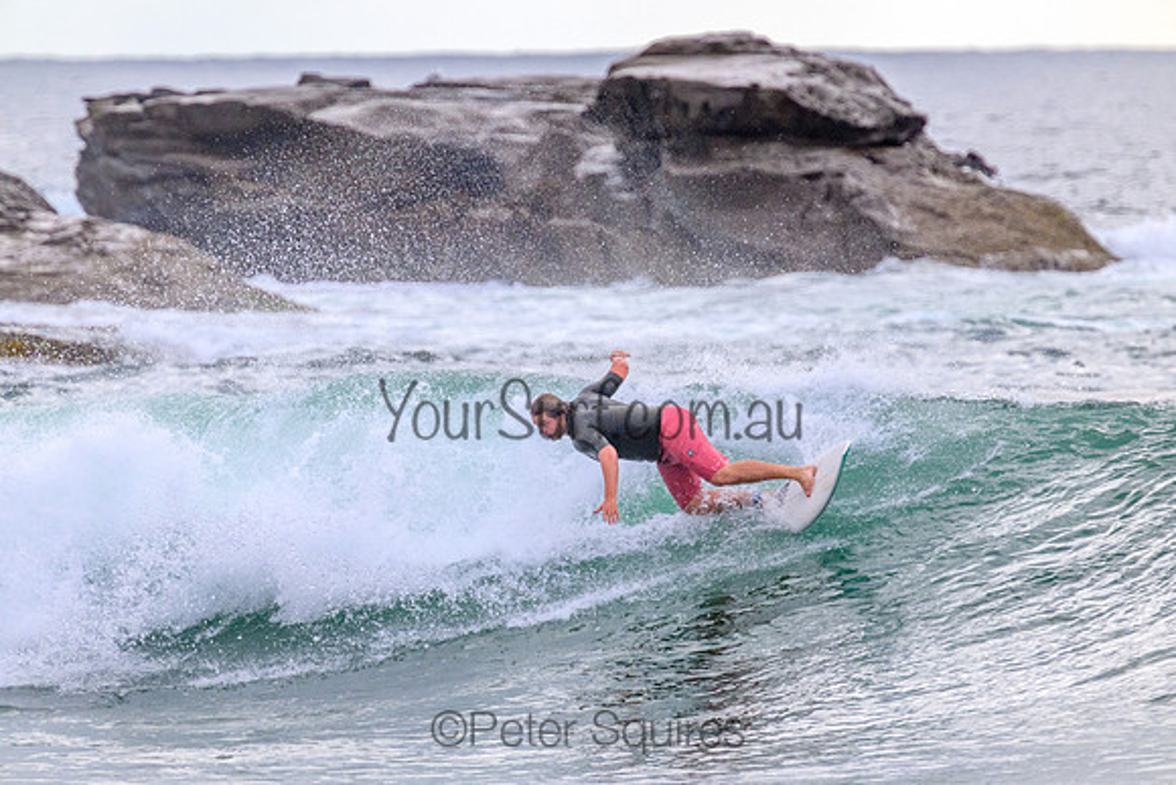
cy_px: 392
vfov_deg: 1.7
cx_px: 588
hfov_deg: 2.6
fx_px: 26138
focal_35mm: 800
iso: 1600
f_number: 11
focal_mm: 800
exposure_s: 1/1600
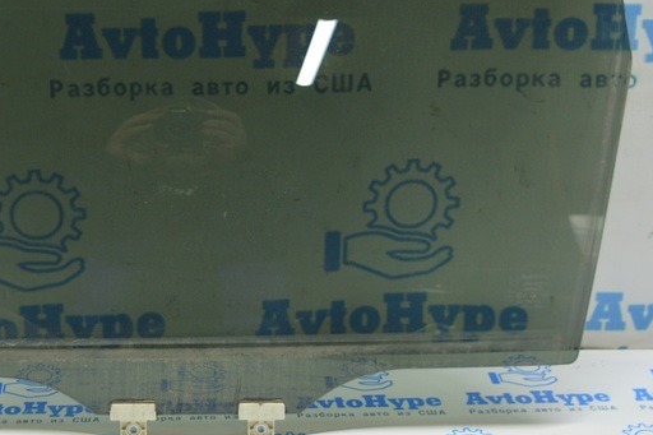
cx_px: 143
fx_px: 1306
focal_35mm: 72
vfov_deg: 18.8
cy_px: 124
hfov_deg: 27.6
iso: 400
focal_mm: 24
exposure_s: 1/40
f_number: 4
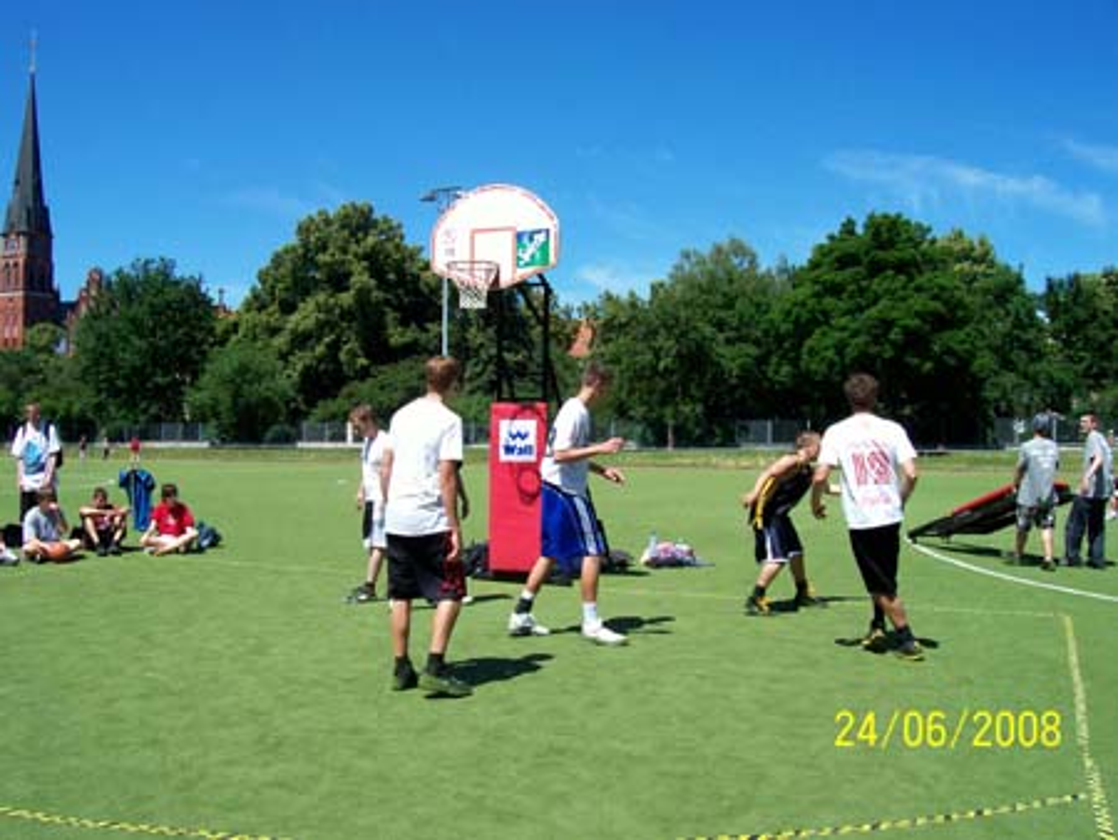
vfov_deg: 41.8
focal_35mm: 34
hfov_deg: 53.9
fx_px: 1099
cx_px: 559
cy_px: 420
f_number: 5.1
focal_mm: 5.6
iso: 80
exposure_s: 1/461
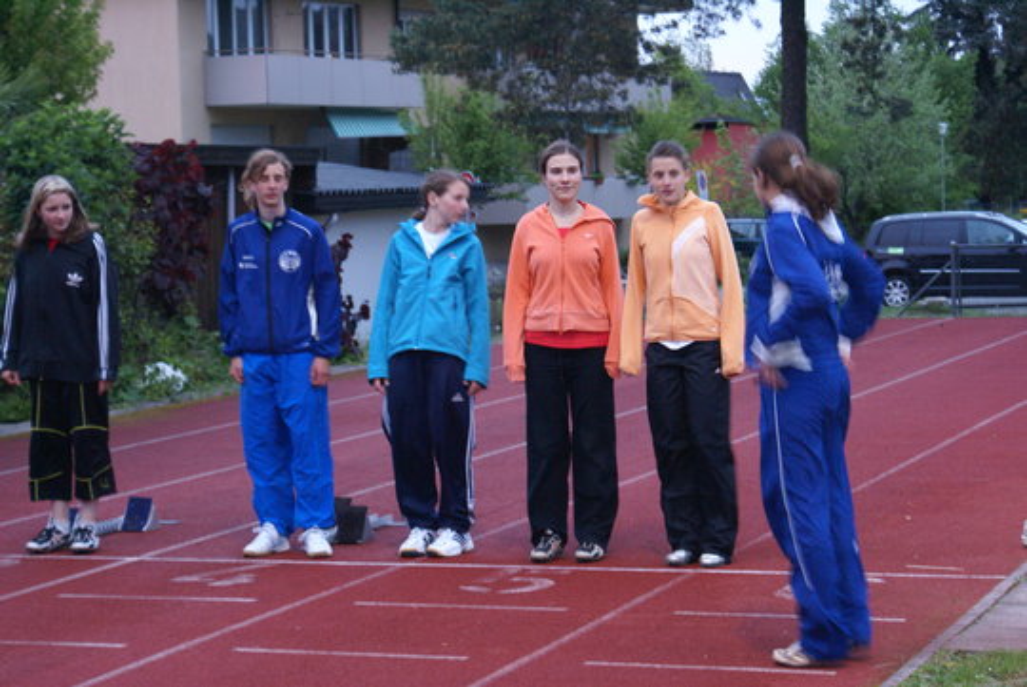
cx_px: 514
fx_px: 2569
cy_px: 344
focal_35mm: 90
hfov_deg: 22.6
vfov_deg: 15.2
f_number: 5.6
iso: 800
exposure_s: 1/8
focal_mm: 60
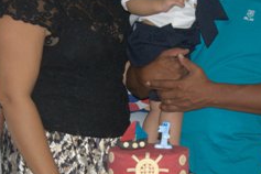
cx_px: 131
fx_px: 1116
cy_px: 31
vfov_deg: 8.9
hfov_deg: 13.3
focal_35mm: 154
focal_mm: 38
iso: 800
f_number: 4.5
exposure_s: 1/60
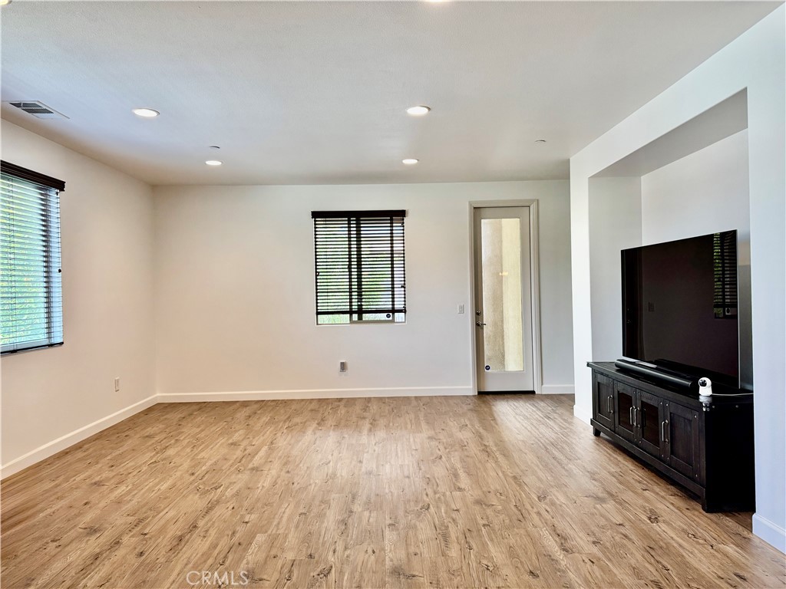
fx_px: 545
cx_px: 393
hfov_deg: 71.6
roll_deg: +1.4
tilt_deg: +0.2
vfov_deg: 56.8
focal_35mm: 24
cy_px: 294
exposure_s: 1/120
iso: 160
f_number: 1.78
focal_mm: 6.76
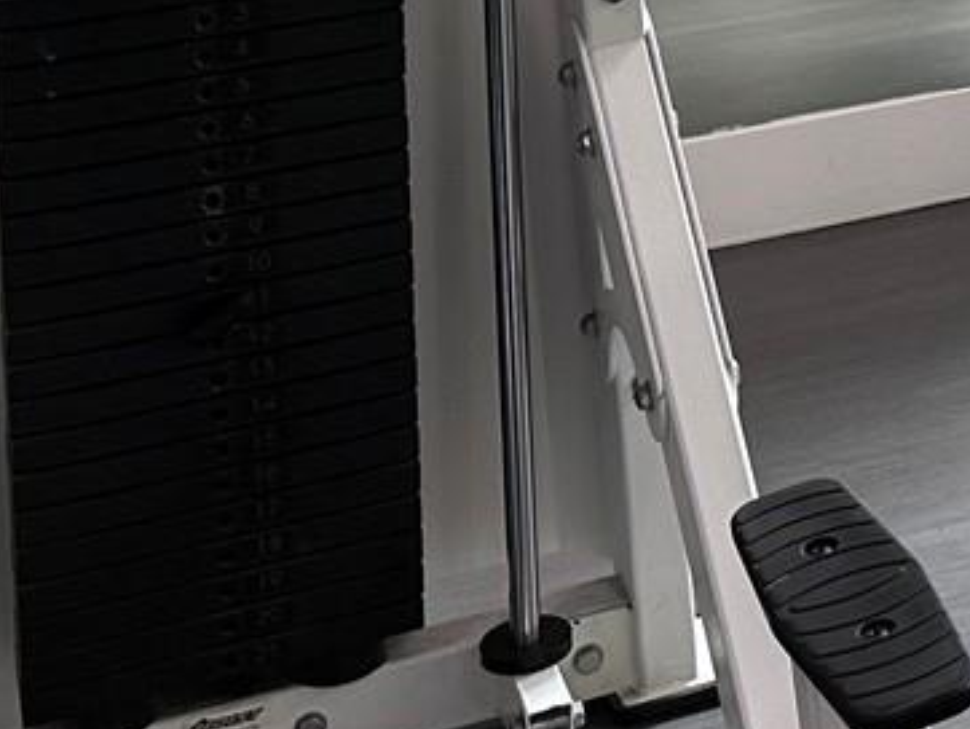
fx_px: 2972
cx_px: 1578
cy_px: -758
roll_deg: +1.1
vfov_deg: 12.3
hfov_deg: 16.4
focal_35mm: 106
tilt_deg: -3.6
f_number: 1.78
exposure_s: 1/120
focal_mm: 6.86
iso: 80
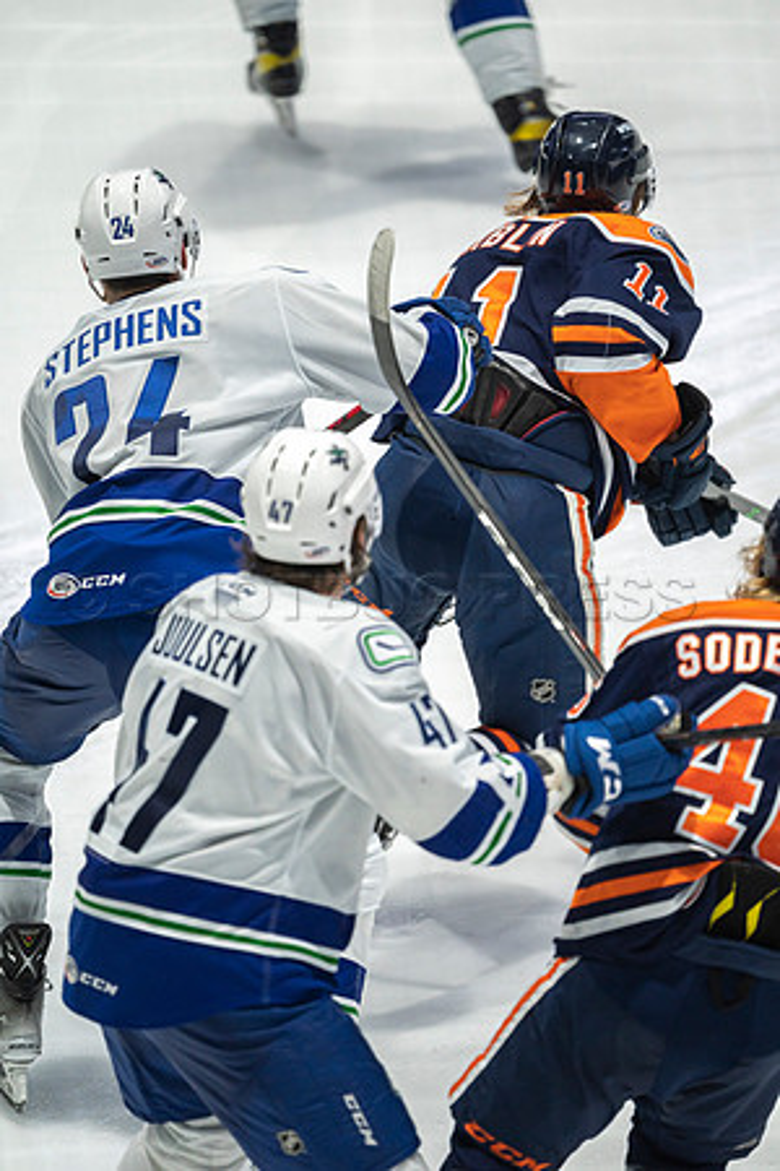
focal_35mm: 600
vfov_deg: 3.4
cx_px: 390
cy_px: 586
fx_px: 19498
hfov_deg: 2.3
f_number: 4
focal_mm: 600
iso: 1600
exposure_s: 1/640
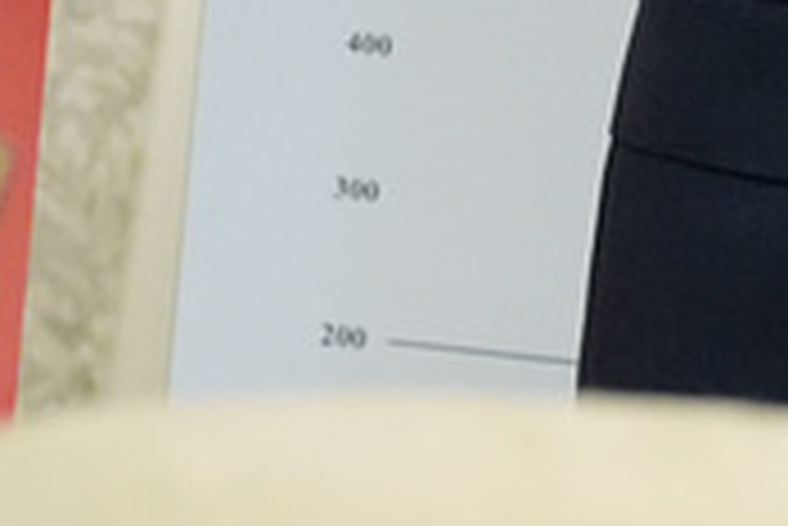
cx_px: 513
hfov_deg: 4.9
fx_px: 9245
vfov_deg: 3.2
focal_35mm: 422
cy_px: -881
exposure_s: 1/320
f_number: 3.2
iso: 3200
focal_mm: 48
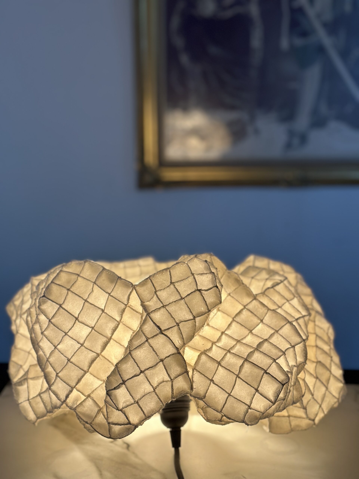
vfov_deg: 39.7
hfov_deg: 30.3
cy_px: 240
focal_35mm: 48
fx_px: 664
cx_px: 180
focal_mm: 6.86
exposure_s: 1/121
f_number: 1.78
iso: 80
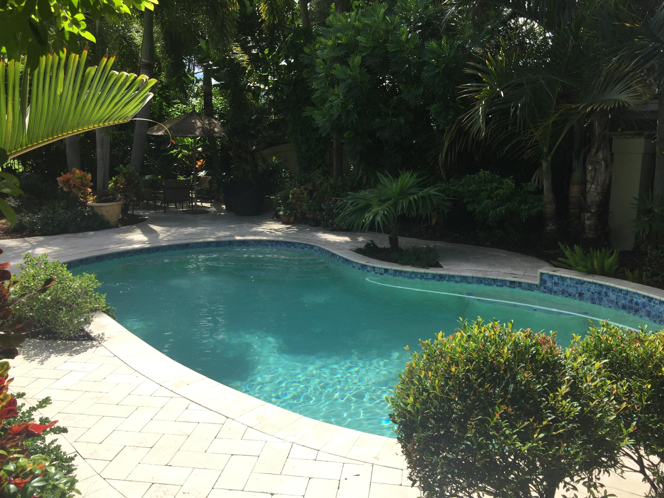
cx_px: 332
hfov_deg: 61.7
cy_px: 249
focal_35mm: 29
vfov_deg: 48.2
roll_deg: -1.8
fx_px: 556
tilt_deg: -8.1
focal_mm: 4.15
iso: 32
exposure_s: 1/1582
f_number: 2.2
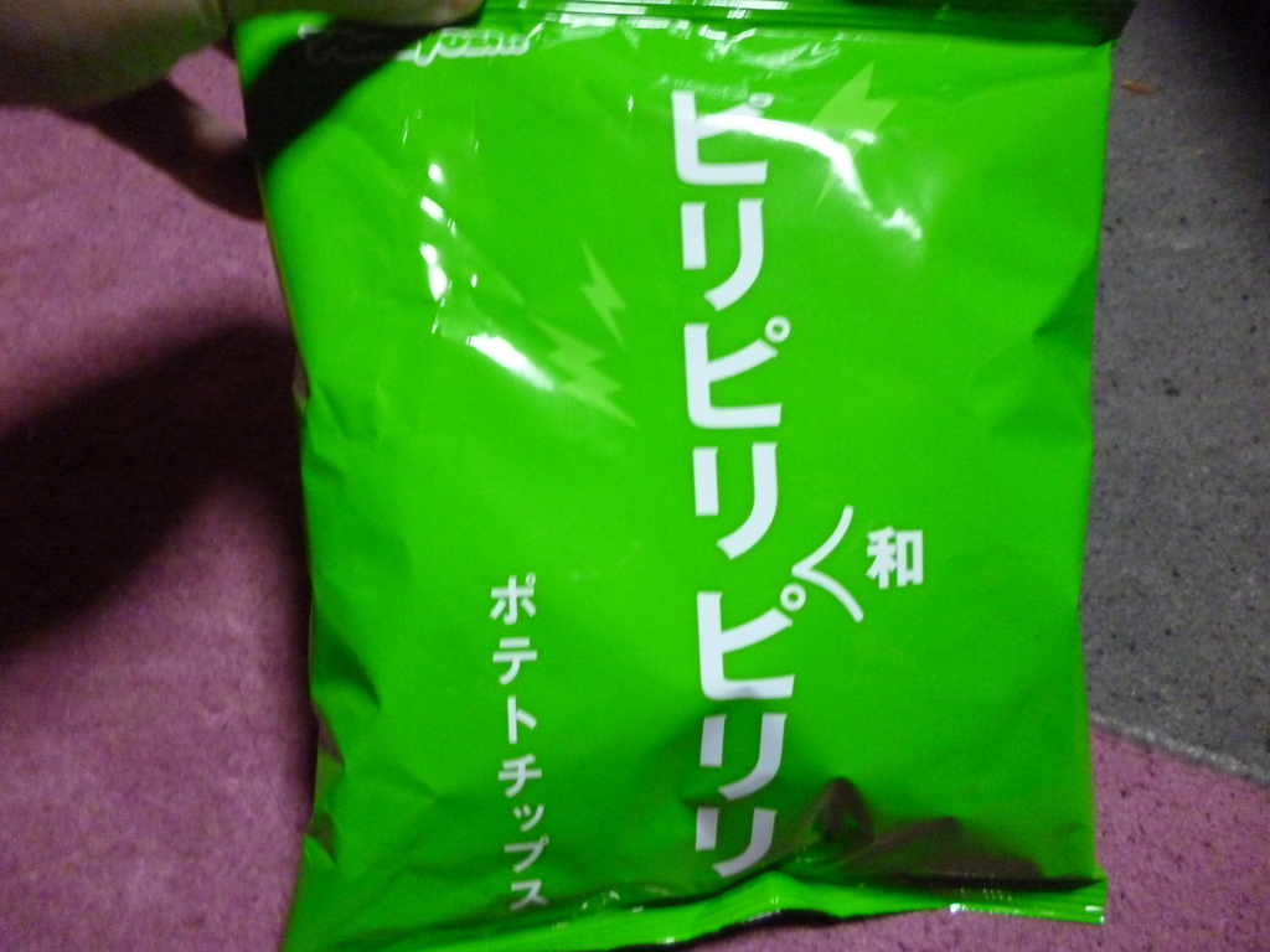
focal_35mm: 28
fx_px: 1027
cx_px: 635
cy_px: 476
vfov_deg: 49.7
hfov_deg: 63.4
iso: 800
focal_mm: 5
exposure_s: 1/25
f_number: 3.1
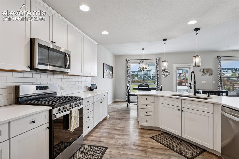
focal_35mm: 18
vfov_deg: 68.8
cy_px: 80
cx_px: 120
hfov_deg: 91.6
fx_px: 116
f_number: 11
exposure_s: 1/13
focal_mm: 17.5
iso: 800
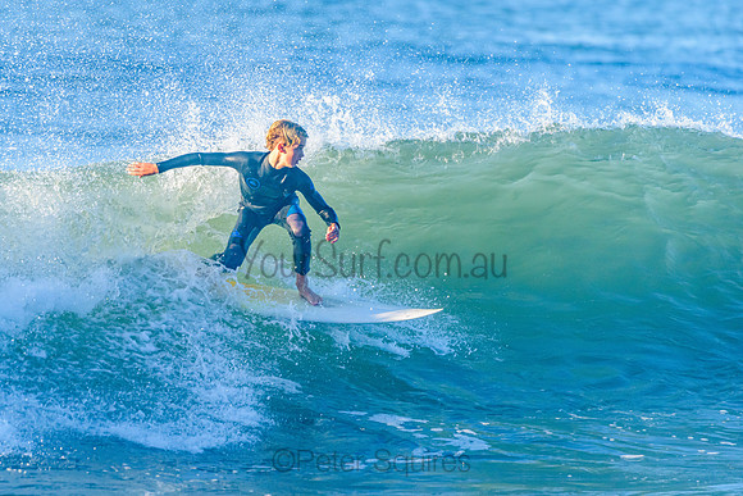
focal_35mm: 608
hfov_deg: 3.4
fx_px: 12551
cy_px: 244
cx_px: 291
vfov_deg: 2.3
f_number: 5.6
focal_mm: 500
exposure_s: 1/2000
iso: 800
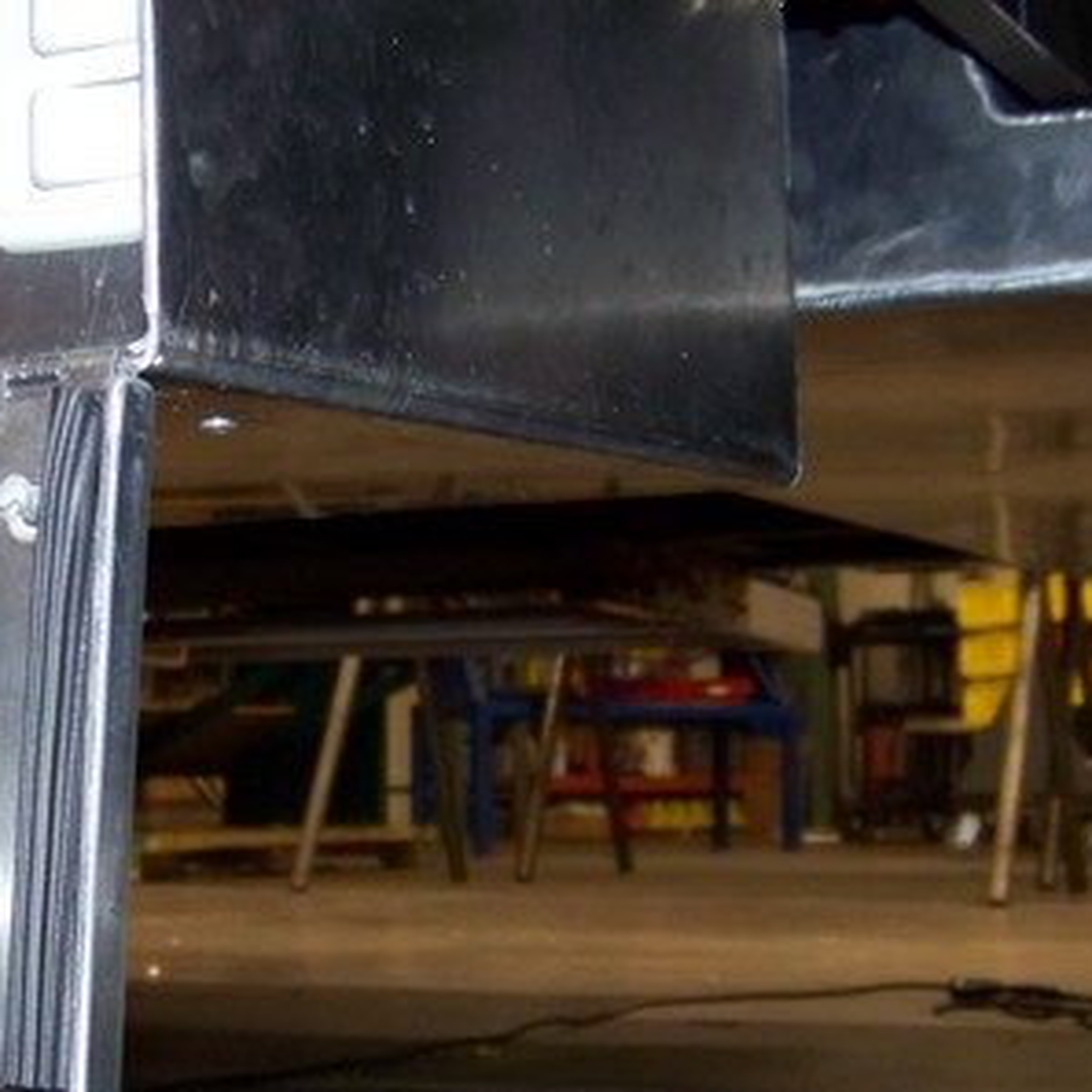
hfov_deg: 23.0
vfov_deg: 23.0
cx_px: 401
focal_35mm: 75
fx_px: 2677
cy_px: 671
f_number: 2.8
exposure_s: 1/30
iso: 200
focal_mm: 5.85
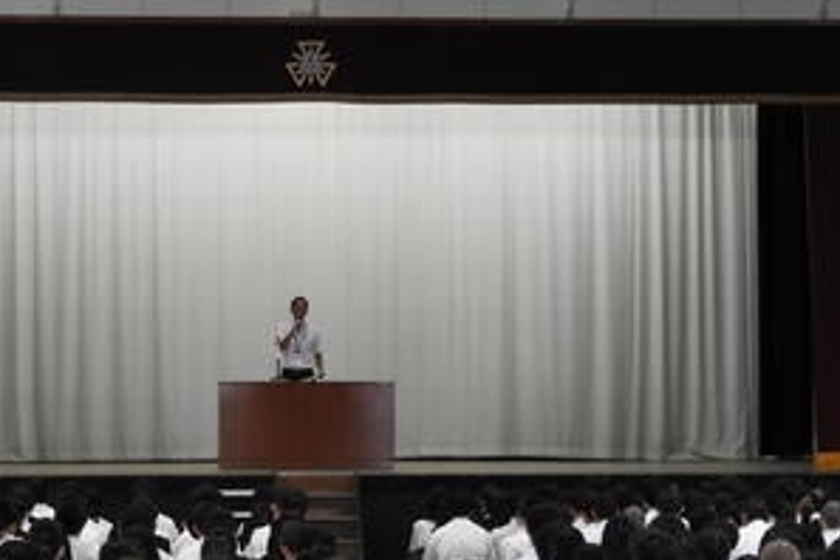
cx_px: 331
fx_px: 3103
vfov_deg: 10.3
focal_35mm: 133
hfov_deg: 15.4
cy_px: 337
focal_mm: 17
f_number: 4.8
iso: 400
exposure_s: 1/60
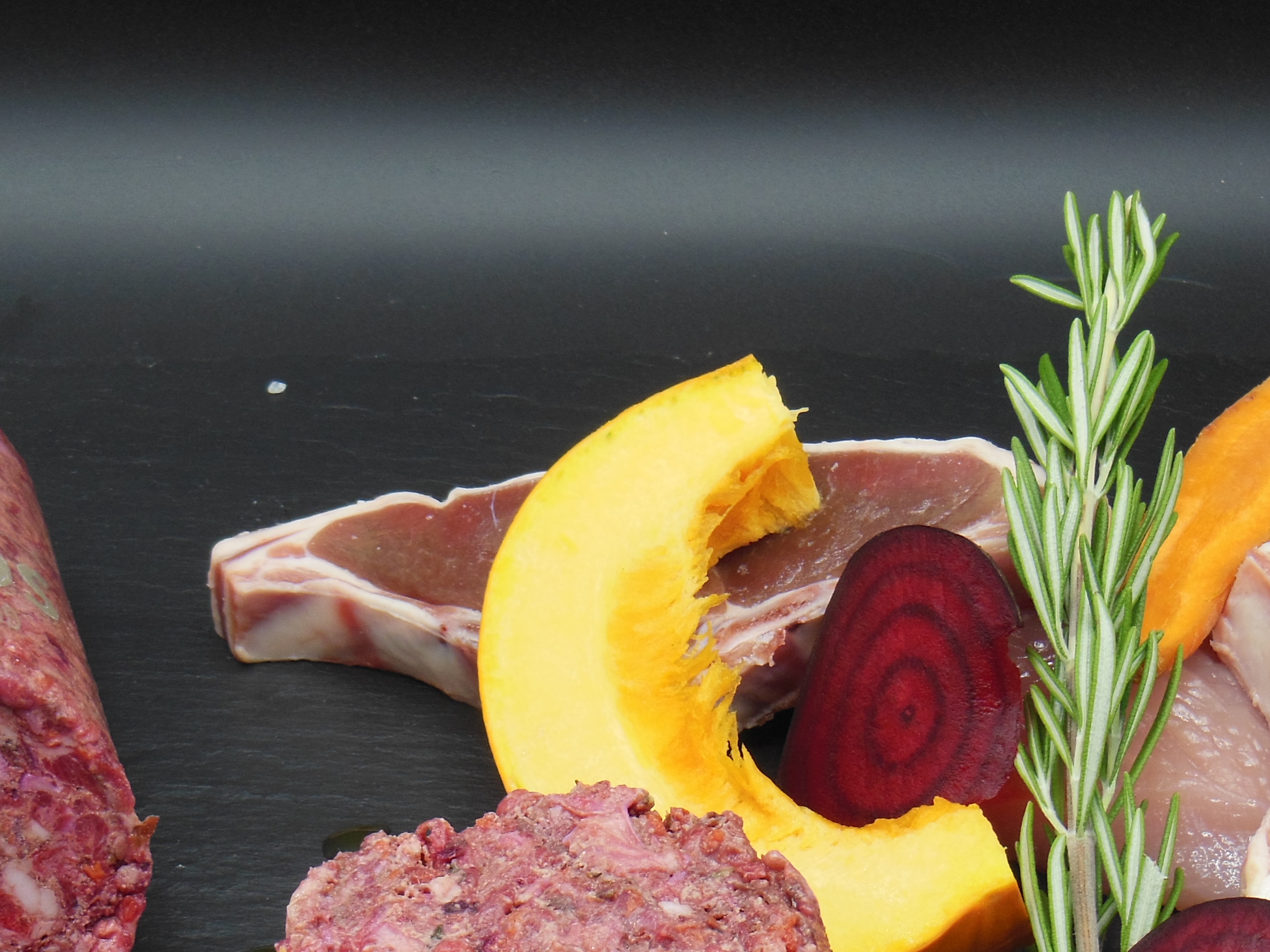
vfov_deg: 16.5
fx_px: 3265
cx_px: 624
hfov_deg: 22.0
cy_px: 774
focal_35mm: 89
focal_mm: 9.3
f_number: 4.7
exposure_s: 1/80
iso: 125
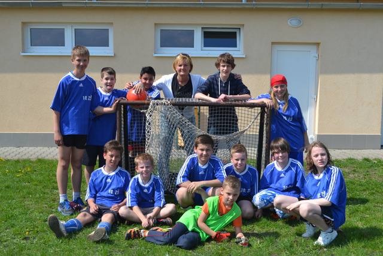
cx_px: 192
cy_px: 128
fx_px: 479
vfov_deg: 29.9
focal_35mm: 45
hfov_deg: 43.6
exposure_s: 1/250
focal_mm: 30
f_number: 8
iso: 100
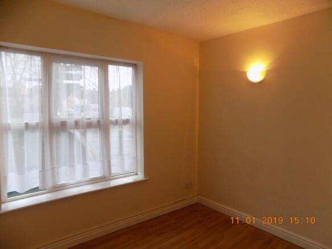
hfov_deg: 73.9
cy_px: 124
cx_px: 166
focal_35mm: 23
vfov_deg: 58.9
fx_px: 221
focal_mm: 4
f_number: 3.1
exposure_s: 1/30
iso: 140
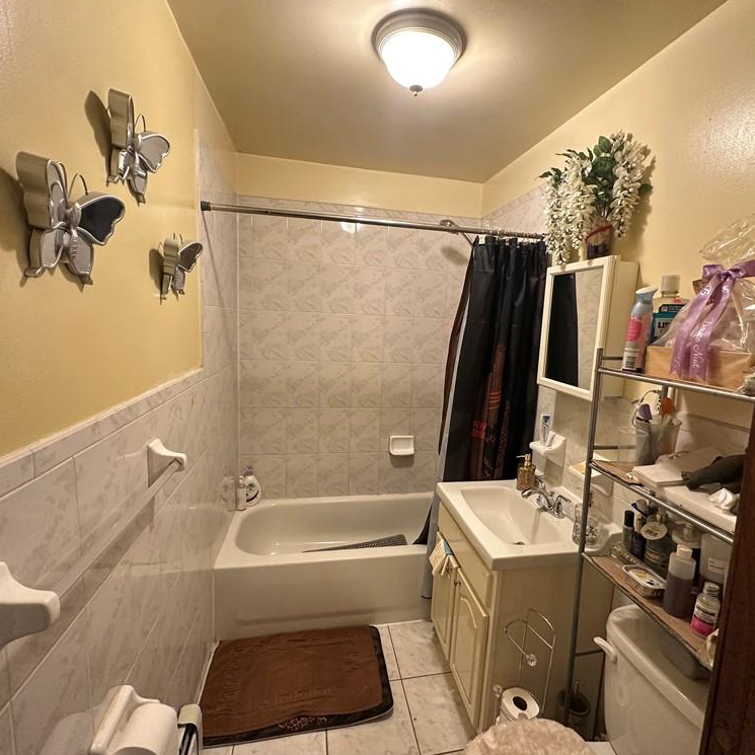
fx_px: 419
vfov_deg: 84.0
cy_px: 378
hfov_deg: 83.9
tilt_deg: -7.1
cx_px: 401
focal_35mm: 17
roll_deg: -2.9
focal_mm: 2.22
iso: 250
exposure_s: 1/120
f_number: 2.2
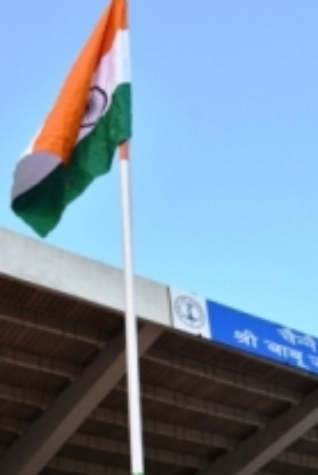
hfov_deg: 23.3
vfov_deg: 31.9
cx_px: 217
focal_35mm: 58
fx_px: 767
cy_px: 473
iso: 200
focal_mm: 18
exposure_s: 1/250
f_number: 8
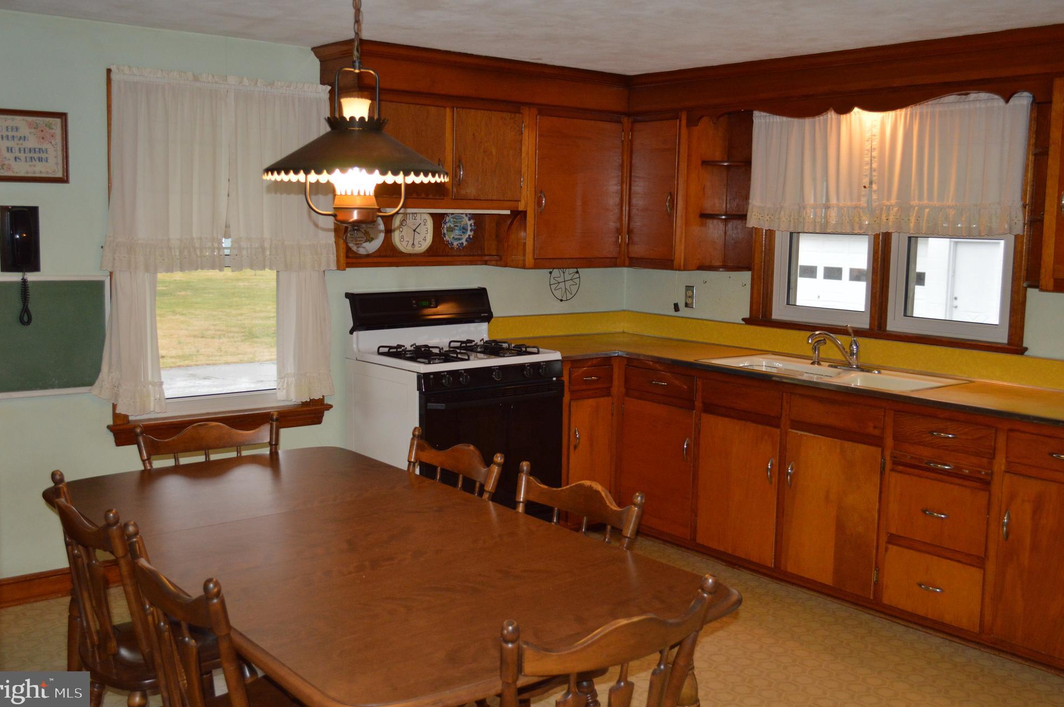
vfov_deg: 35.0
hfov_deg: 50.7
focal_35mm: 38
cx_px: 530
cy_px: 338
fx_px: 1122
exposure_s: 1/125
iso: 800
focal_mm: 24
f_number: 4
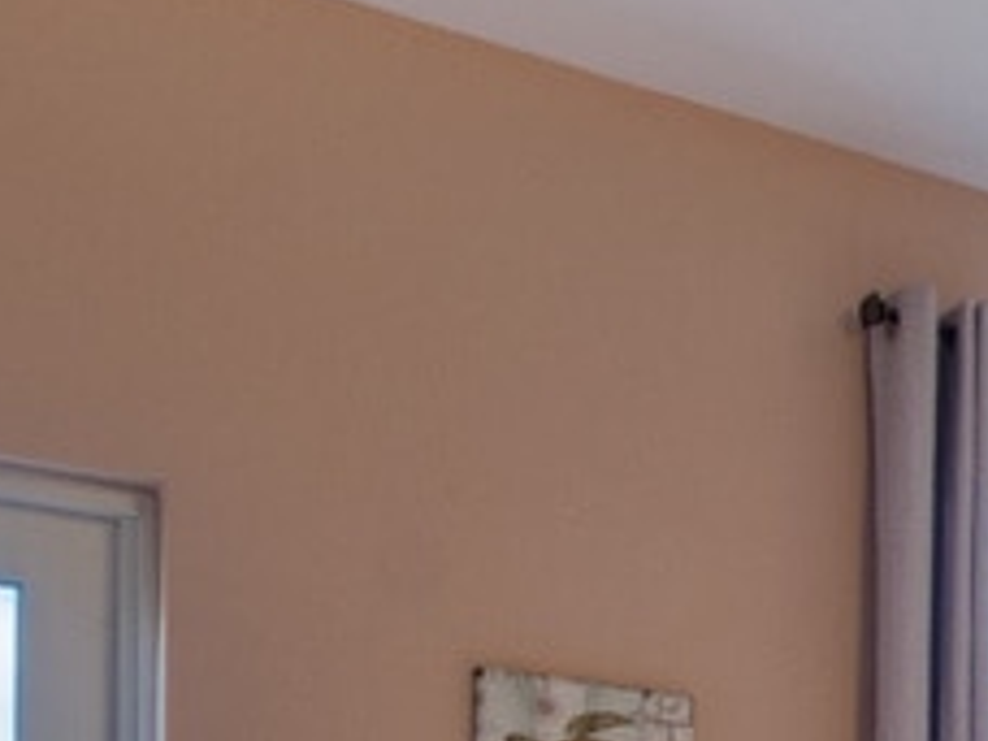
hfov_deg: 18.9
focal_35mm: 76
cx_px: 1837
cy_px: 1161
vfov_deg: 17.2
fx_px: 2169
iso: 400
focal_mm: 10
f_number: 8
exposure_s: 1/20
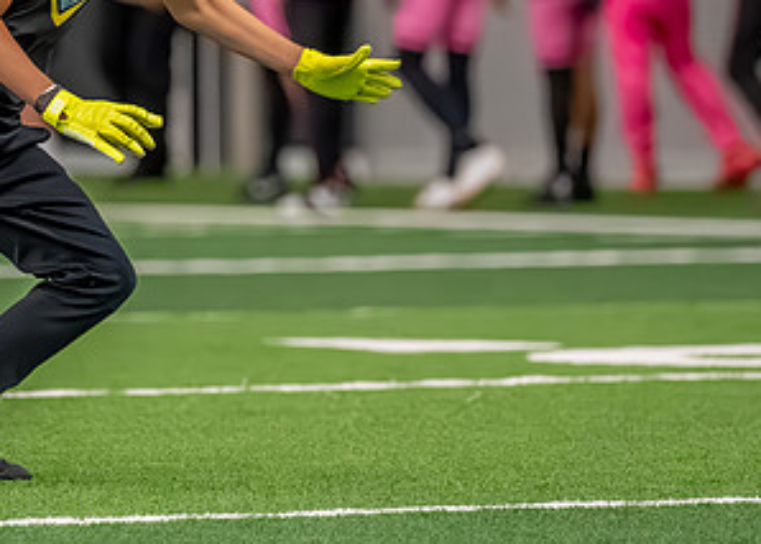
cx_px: -36
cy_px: -32
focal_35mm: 524
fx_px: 11328
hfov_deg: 3.8
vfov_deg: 2.7
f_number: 2.8
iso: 6400
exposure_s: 1/1000
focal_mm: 162
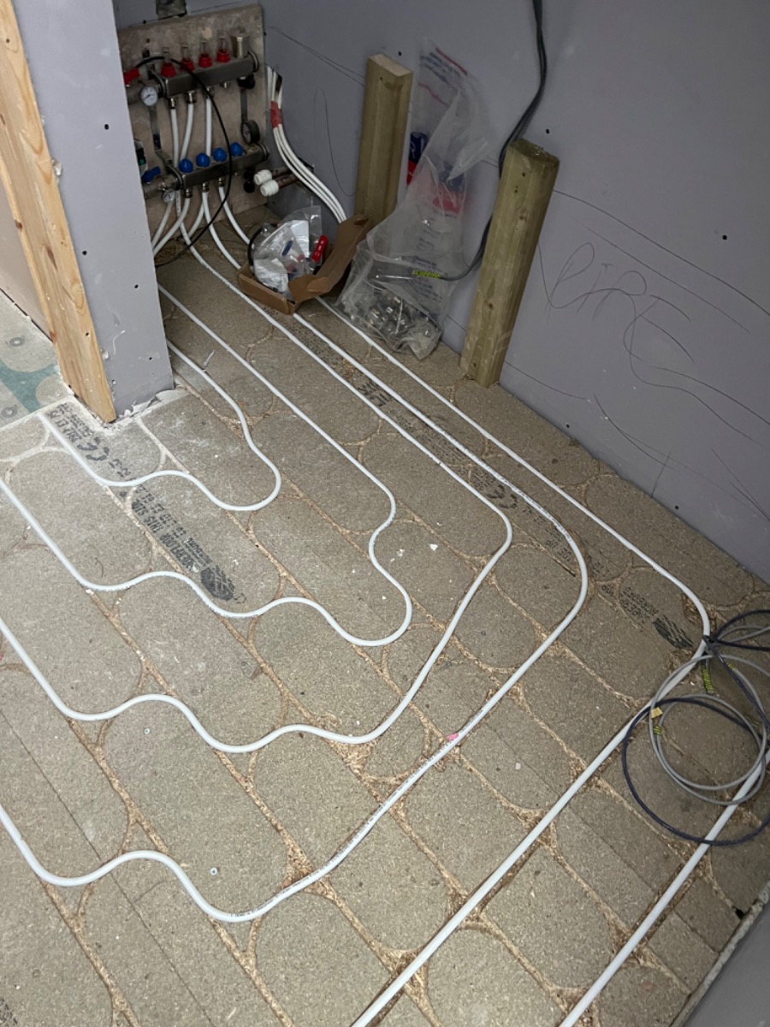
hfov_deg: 53.1
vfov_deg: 67.3
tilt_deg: -53.4
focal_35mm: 26
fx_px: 771
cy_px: 514
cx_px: 385
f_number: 1.5
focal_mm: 5.7
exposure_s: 1/60
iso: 400
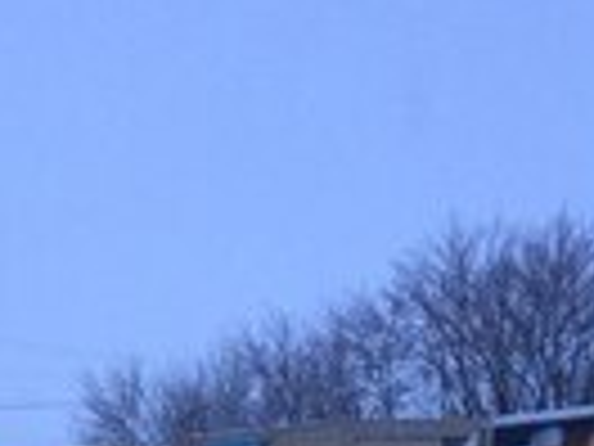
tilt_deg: -9.8
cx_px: -36
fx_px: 1870
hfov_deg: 17.5
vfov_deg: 12.4
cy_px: 811
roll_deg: +4.2
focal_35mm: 109
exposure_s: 1/33
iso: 50
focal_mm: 4.15
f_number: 2.2
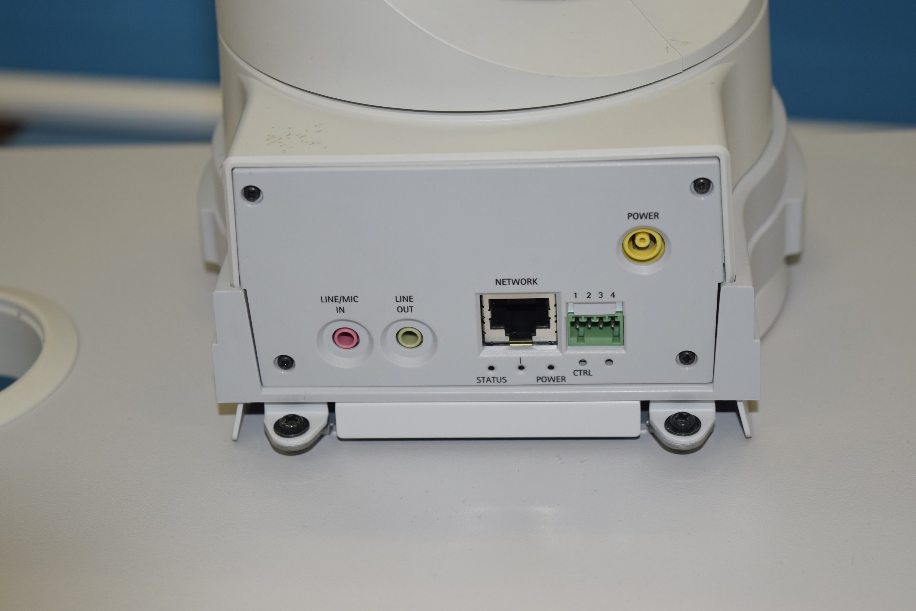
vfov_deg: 18.9
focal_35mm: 72
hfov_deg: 28.1
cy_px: 306
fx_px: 1832
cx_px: 458
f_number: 5.6
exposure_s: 1/125
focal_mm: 48
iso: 640
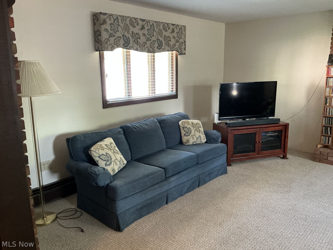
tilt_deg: -12.8
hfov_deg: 61.7
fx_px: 279
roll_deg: +0.9
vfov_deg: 48.2
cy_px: 125
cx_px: 166
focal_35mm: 29
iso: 250
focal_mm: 3
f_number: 1.8
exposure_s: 1/40
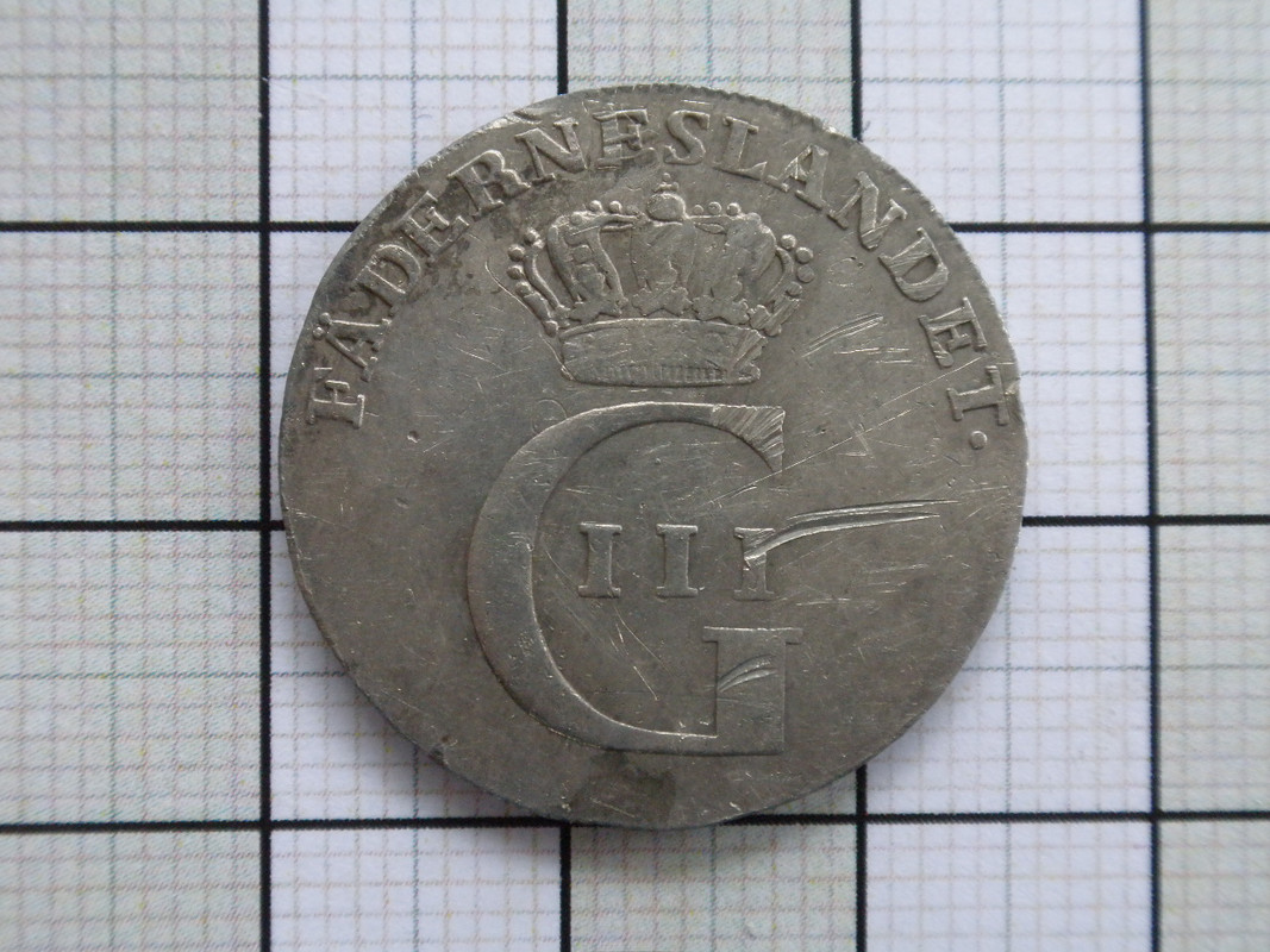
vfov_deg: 28.0
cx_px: 635
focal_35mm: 52
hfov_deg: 36.8
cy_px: 476
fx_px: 1908
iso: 200
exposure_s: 1/30
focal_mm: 9.1
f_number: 4.3
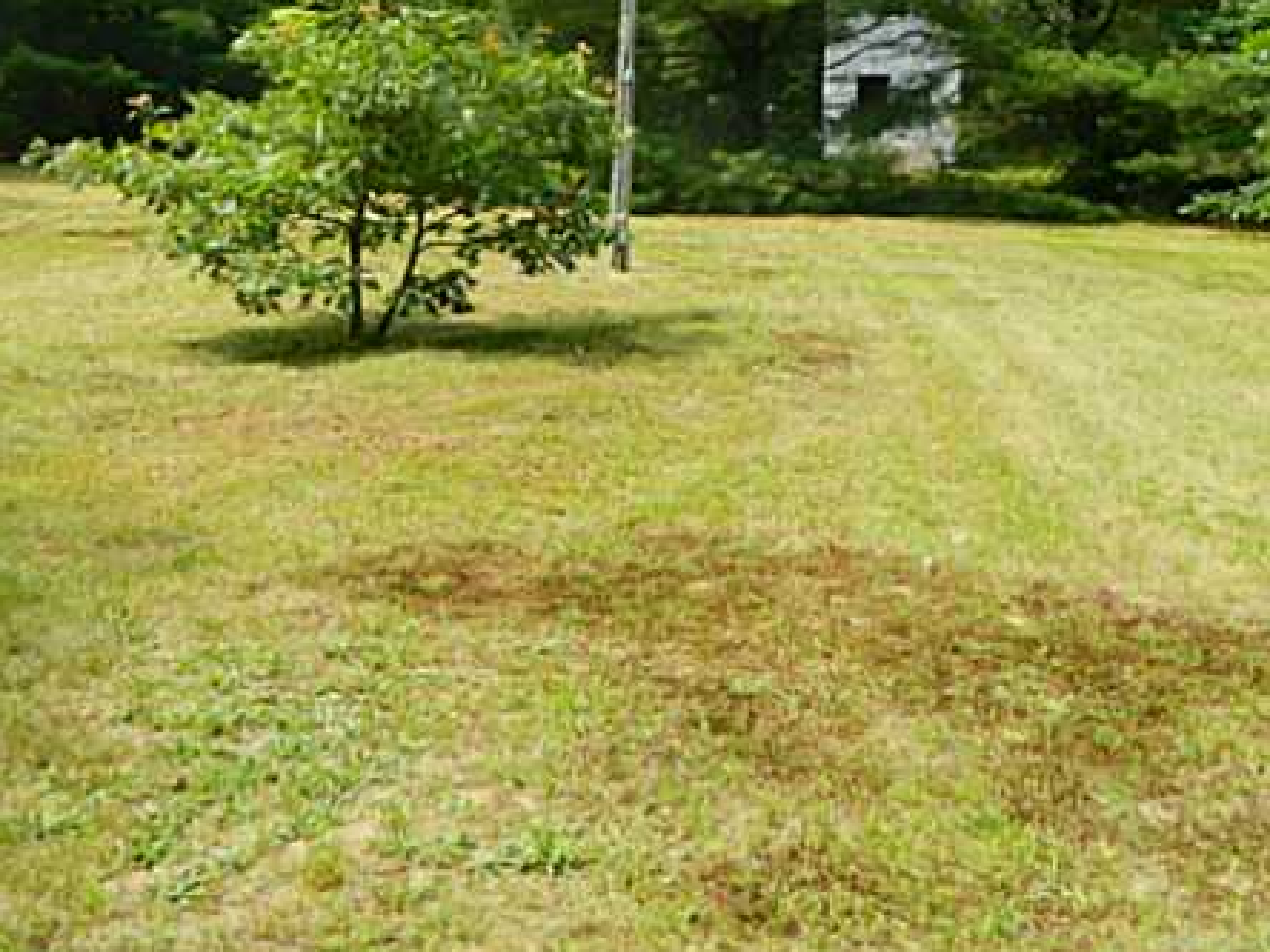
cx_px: 589
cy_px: 240
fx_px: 1651
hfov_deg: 42.1
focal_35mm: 45
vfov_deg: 31.6
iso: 80
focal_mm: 4.5
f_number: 3.1
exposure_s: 1/400
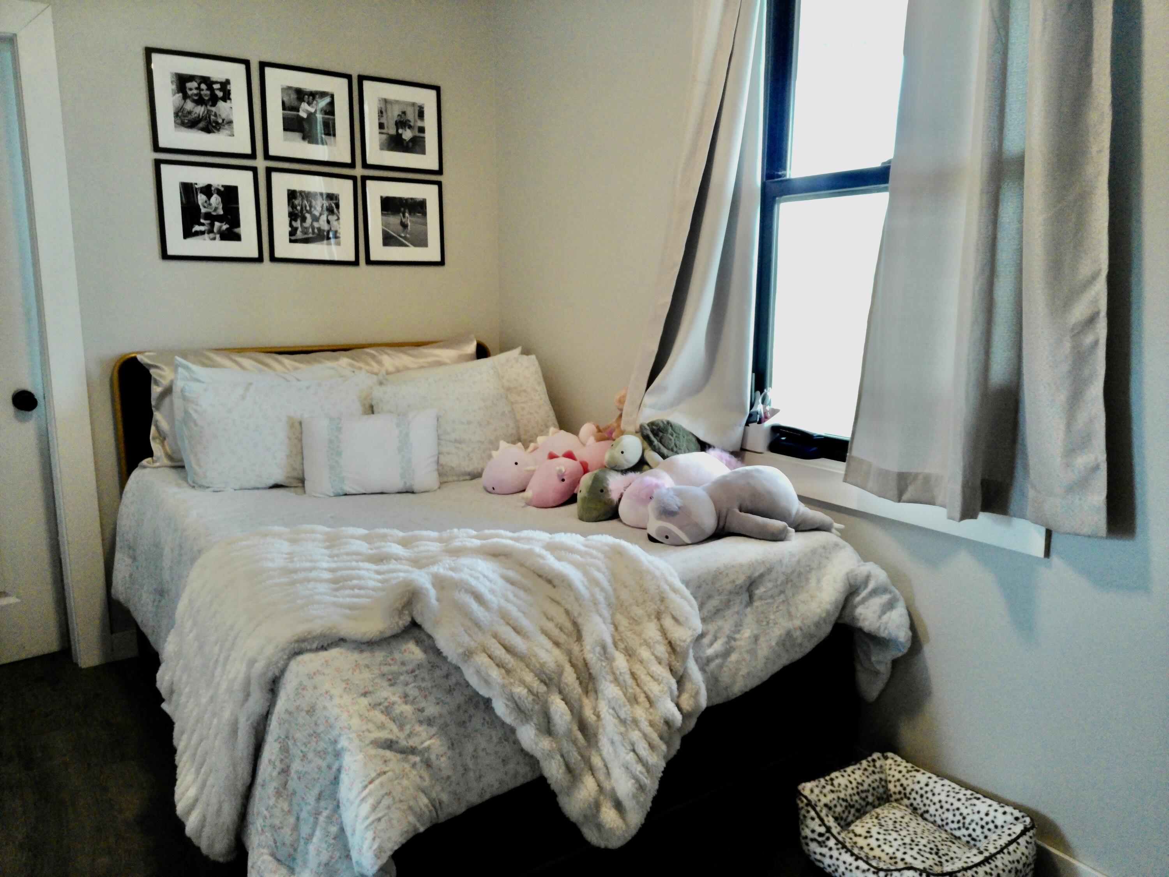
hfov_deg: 87.8
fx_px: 608
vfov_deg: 71.6
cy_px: 438
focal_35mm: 18
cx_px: 584
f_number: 1.8
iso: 400
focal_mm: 3.37
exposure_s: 1/30
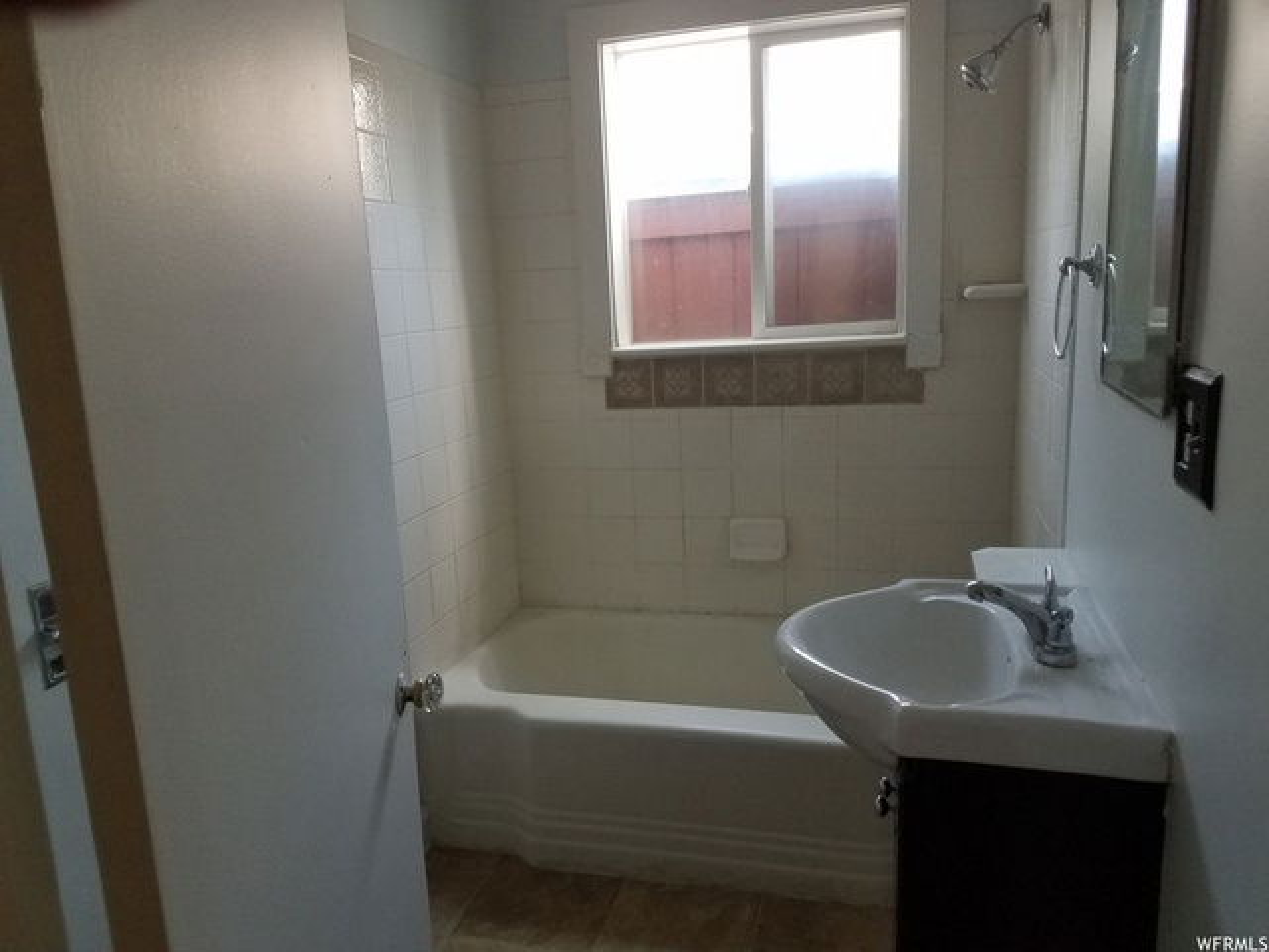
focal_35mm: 26
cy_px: 476
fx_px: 953
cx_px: 634
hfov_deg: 67.3
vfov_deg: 53.1
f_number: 1.7
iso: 125
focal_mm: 4.2
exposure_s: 1/60
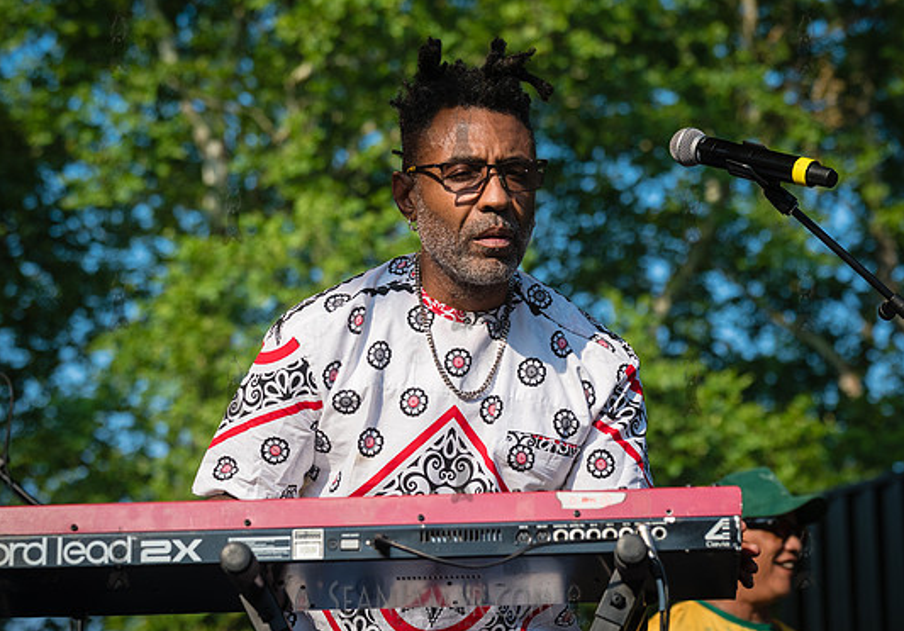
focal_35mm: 115
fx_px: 2930
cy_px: 265
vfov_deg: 12.3
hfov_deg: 17.5
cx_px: 493
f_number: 4.5
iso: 400
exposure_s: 1/1600
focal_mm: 82
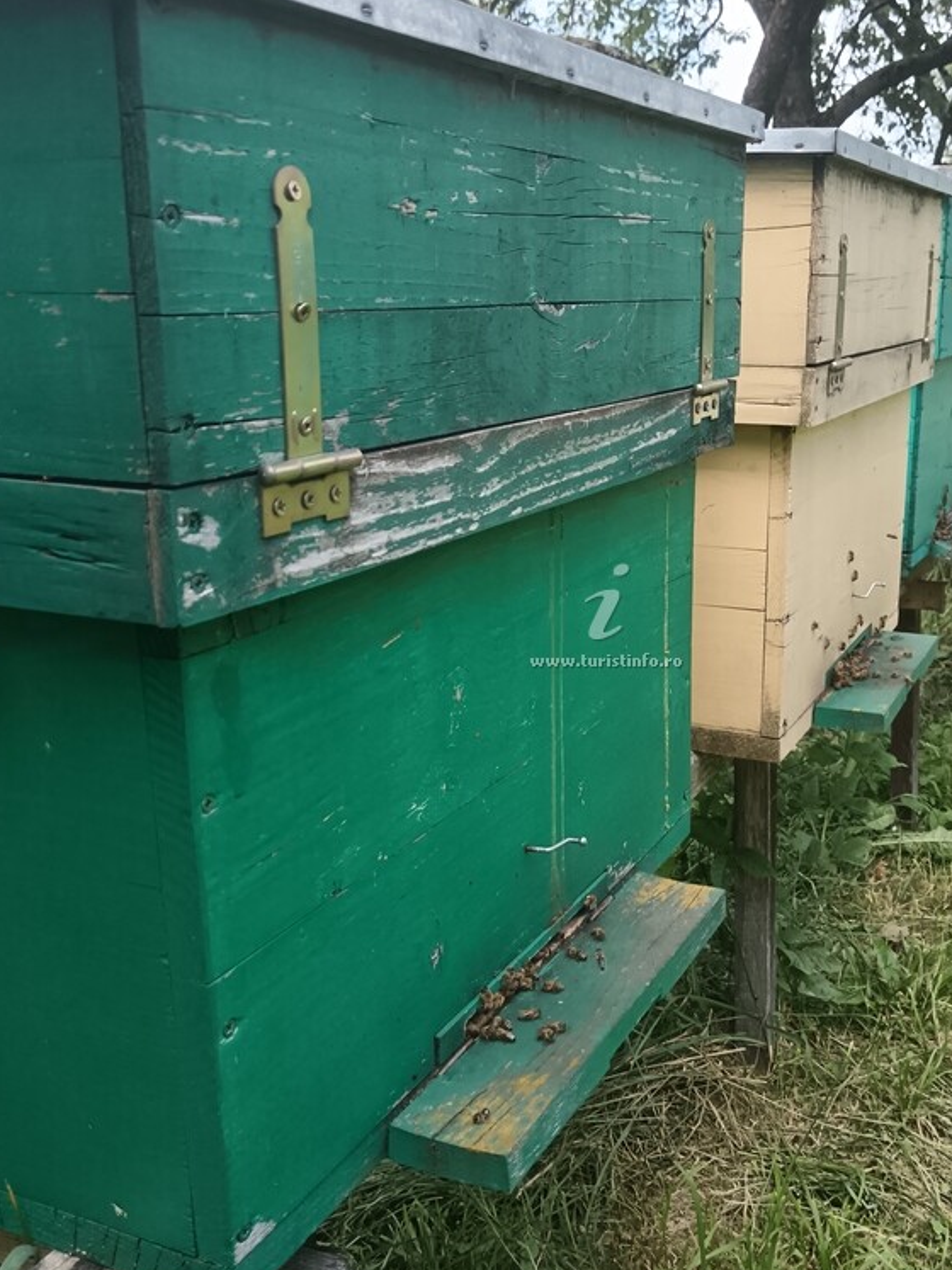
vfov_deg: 50.1
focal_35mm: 37
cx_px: 632
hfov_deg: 38.2
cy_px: 639
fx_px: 1357
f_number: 1.9
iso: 631
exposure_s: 1/900
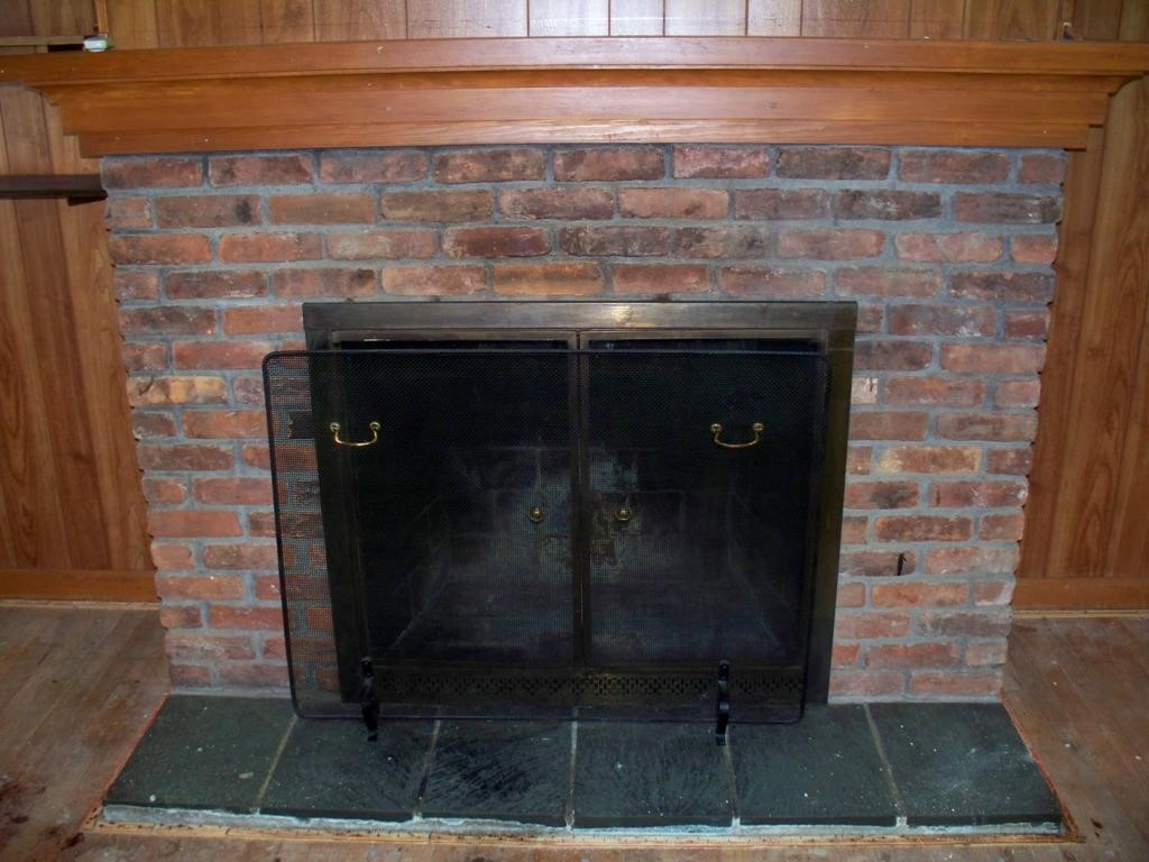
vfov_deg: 40.7
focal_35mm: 35
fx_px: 1162
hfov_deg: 52.6
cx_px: 574
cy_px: 431
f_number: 2.8
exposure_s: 1/30
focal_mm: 7.54
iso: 200
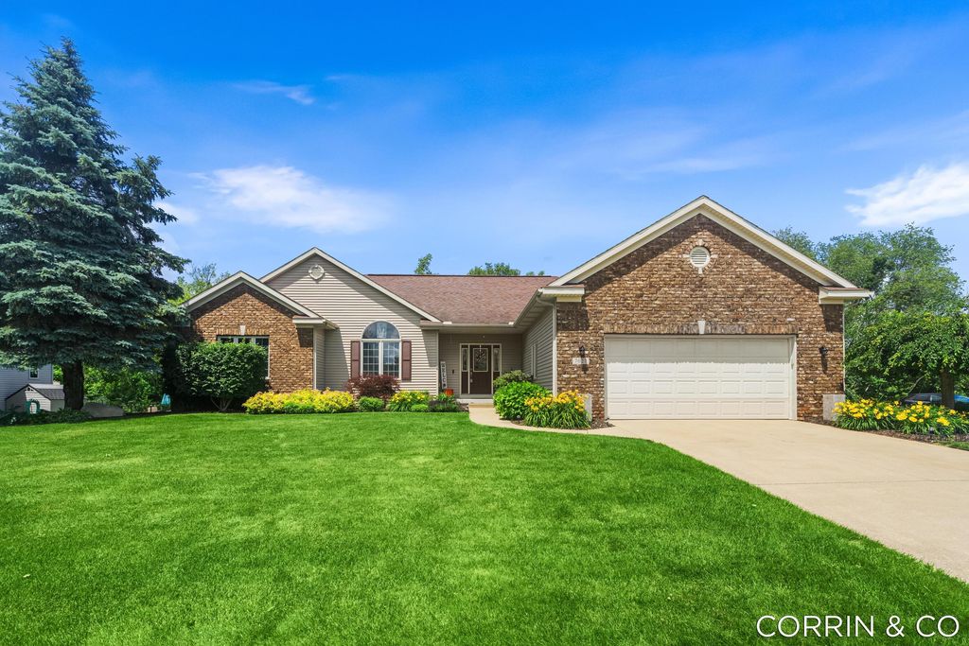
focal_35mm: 16
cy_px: 323
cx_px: 484
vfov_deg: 73.8
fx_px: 431
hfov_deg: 96.7
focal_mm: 16
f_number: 8
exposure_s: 1/800
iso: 250
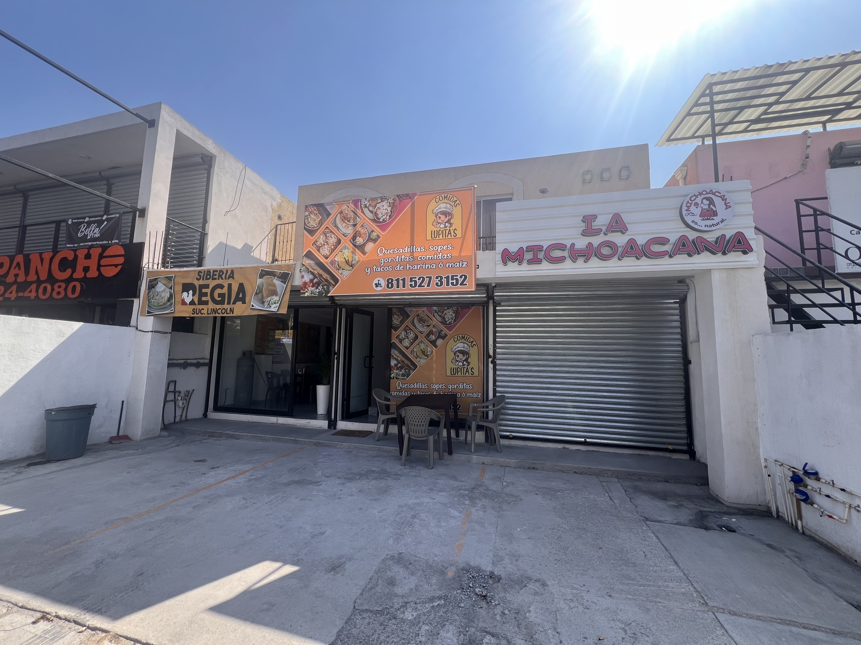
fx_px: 323
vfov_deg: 89.9
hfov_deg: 106.2
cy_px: 322
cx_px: 430
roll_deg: -1.0
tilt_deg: +6.8
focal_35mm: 13
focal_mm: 1.57
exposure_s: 1/732
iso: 32
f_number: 1.8
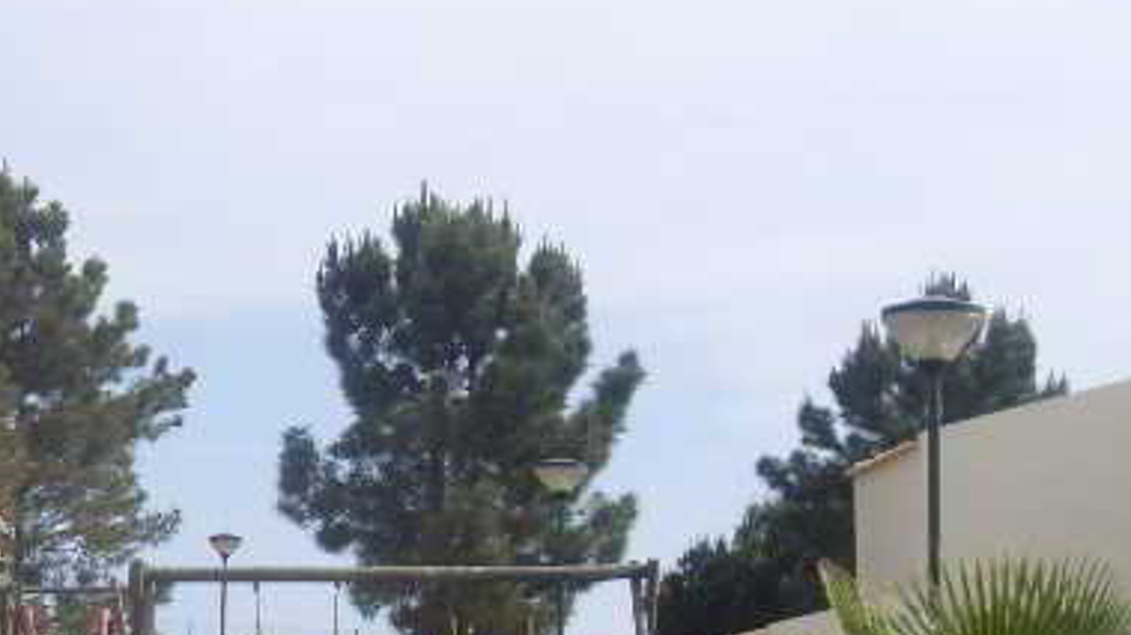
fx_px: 2549
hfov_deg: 24.2
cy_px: 689
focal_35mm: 85
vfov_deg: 13.9
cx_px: 87
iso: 80
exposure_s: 1/250
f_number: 7
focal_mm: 6.3
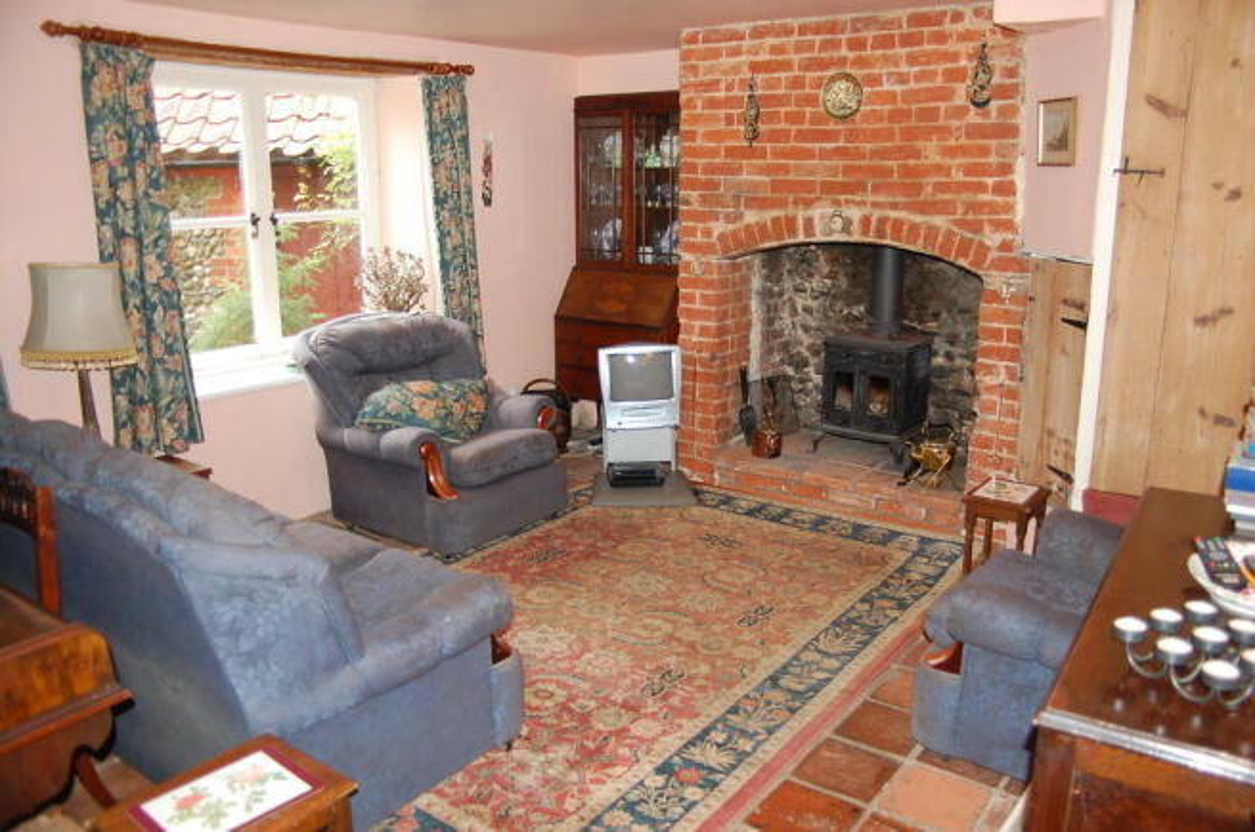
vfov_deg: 47.8
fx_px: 940
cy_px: 416
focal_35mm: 27
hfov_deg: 67.5
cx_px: 628
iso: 400
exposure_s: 1/60
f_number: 3.5
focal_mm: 18
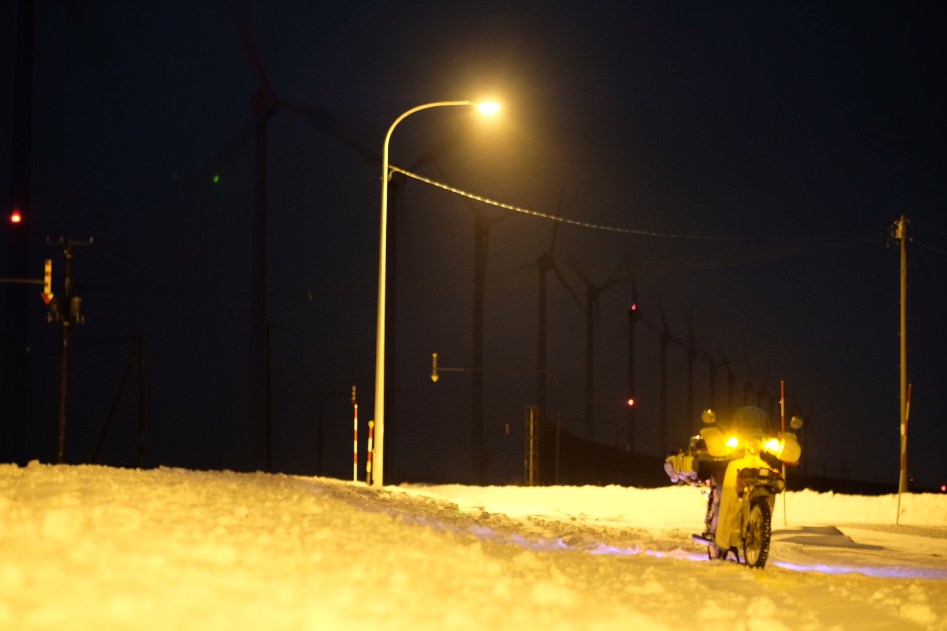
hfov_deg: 24.2
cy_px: 316
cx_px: 474
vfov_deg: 16.3
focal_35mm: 84
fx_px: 2209
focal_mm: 56
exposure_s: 1/6.5
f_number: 2
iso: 1600
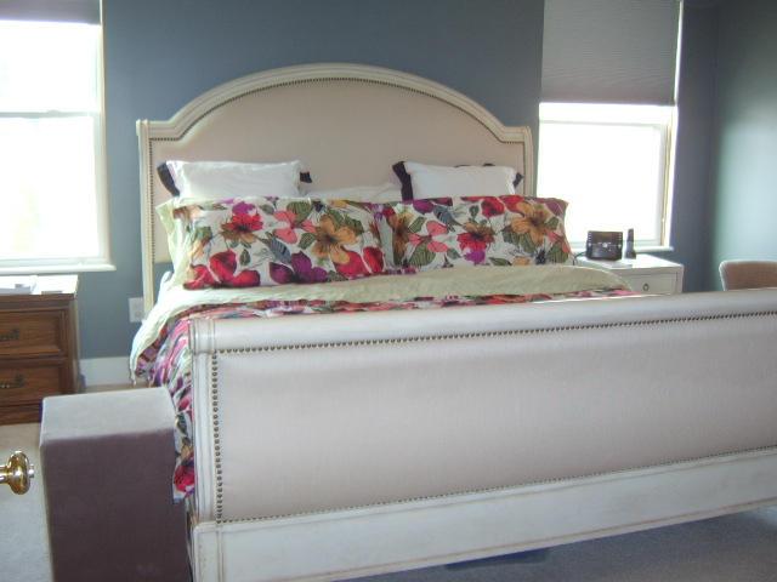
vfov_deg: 45.4
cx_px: 388
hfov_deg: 58.4
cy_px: 291
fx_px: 696
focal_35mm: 31
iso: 141
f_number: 2.7
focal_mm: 8.13
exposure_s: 1/30
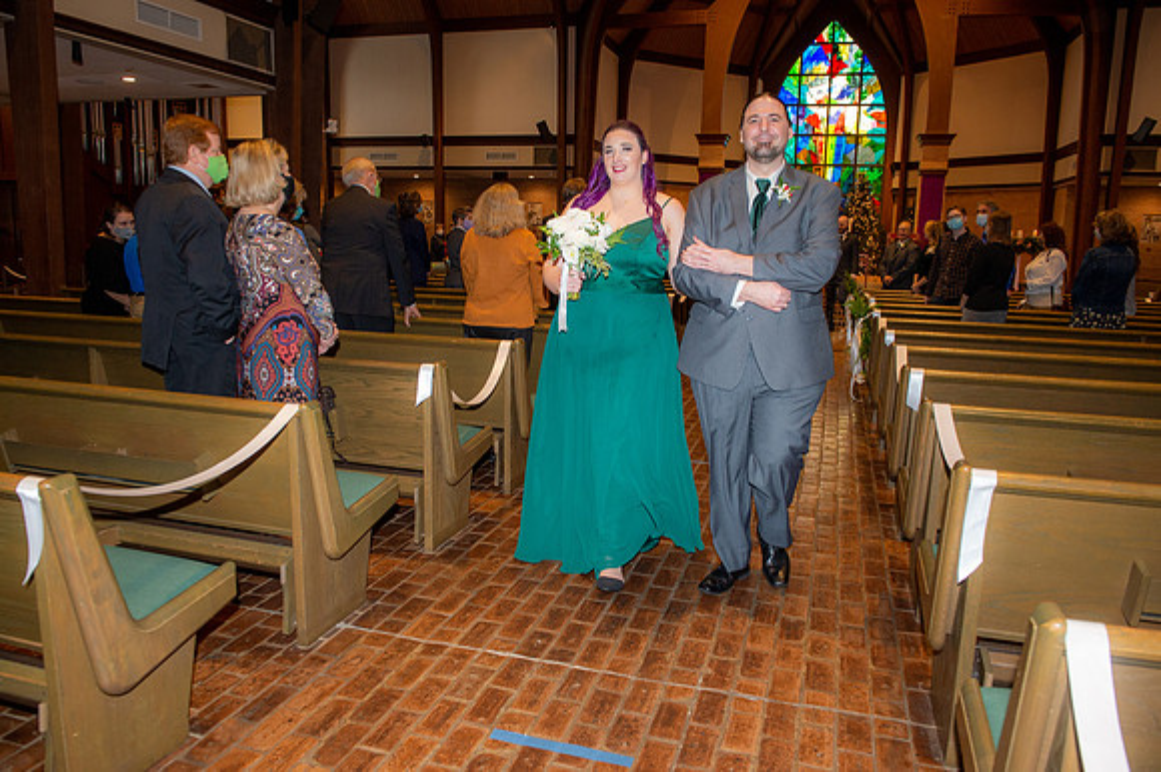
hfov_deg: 67.4
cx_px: 580
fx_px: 870
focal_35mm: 27
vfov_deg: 47.9
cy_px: 386
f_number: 5.6
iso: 1600
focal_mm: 27
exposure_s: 1/125
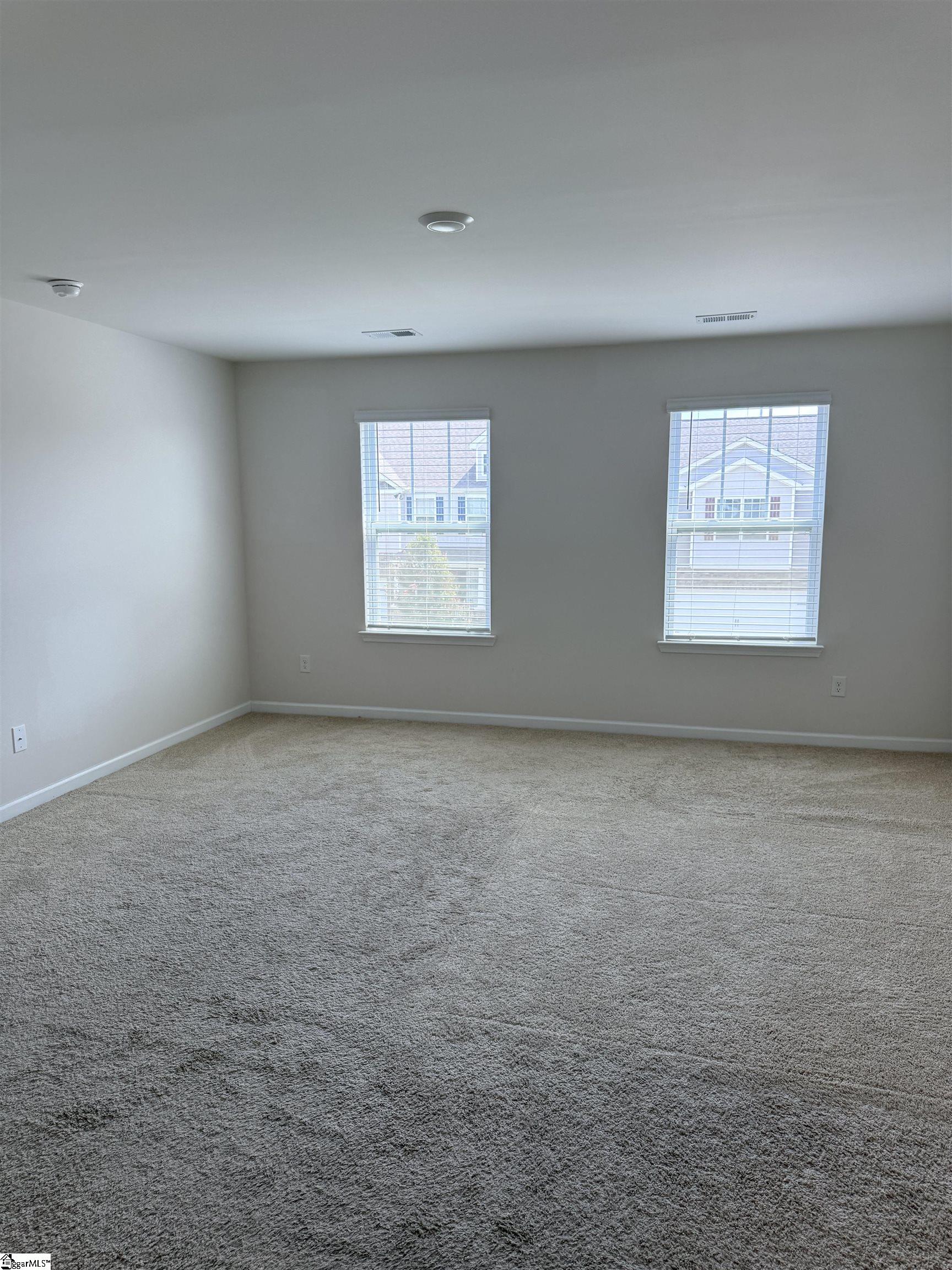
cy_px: 635
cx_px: 476
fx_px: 880
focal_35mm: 24
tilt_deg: -7.9
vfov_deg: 71.6
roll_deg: -0.2
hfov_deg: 56.8
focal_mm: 6.76
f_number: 1.78
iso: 100
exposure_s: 1/325
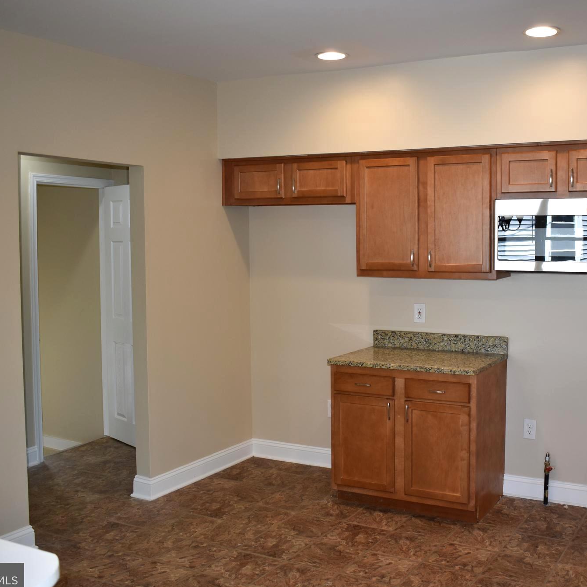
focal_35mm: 39
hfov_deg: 42.4
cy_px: 296
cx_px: 376
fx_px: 748
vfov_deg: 42.8
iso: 320
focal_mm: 20
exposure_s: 1/60
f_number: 3.8
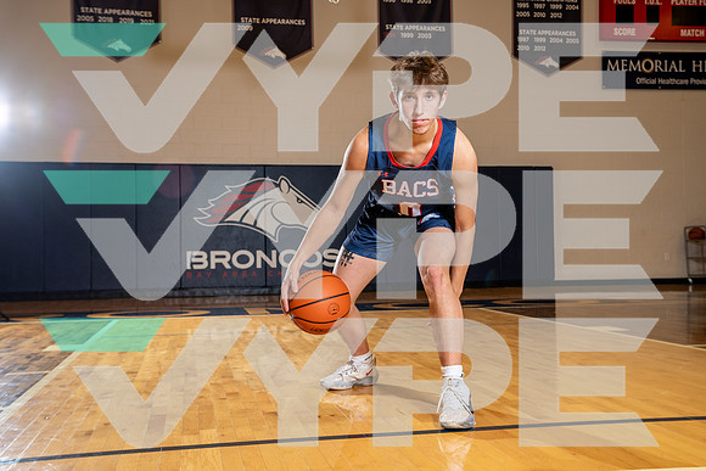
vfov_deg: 33.4
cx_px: 353
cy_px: 236
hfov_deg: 48.4
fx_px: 785
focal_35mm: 40
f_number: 5.6
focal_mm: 40
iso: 640
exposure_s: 1/250
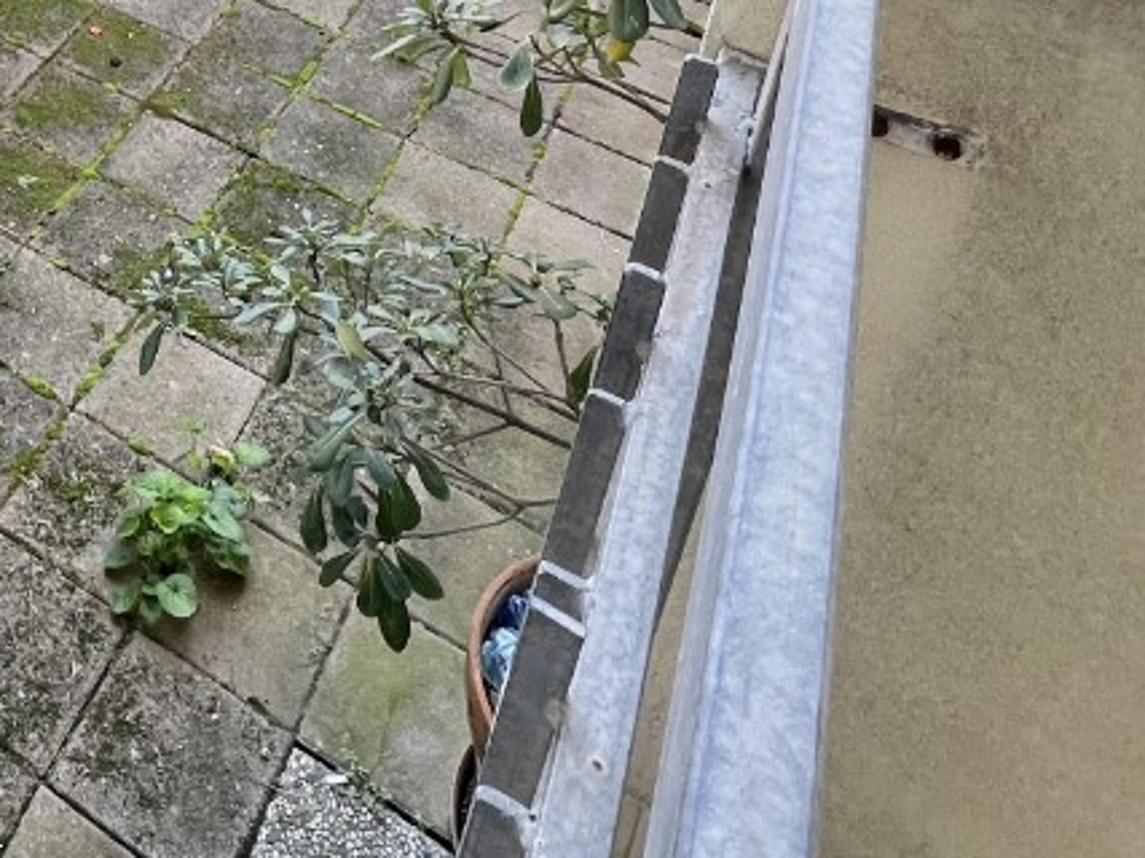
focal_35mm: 39
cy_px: -327
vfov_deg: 28.3
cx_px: -11
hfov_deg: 41.4
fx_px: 1290
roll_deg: -2.8
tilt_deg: -21.5
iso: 64
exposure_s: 1/99
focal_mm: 1.57
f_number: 1.8
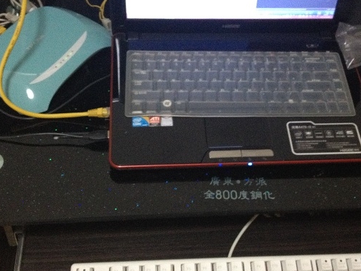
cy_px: 132
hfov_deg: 33.7
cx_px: 217
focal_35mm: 57
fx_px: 595
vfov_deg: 25.7
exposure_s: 1/17
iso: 400
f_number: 2.4
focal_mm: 4.28
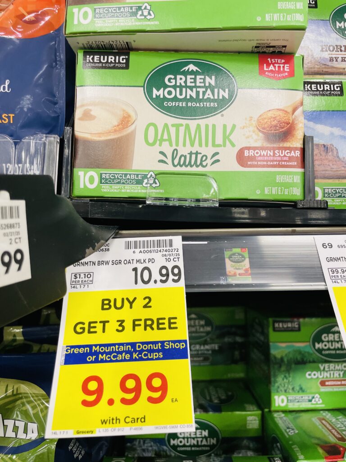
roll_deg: +0.1
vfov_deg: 67.3
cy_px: 231
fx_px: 347
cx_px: 173
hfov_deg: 53.1
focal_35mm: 26
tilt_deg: +1.3
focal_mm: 4.2
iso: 100
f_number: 1.6
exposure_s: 1/120
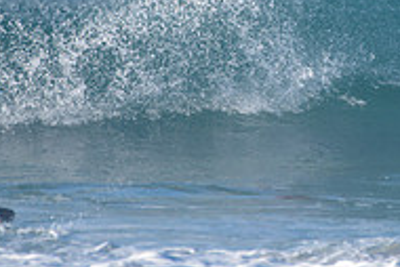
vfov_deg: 0.9
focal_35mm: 1578
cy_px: -56
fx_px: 17546
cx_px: 314
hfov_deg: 1.3
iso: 320
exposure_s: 1/2000
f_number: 5.6
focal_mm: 500
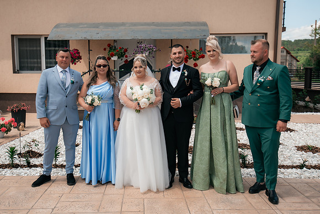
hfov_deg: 57.0
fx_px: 295
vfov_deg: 39.8
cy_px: 105
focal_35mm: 33
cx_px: 150
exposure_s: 1/1600
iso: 320
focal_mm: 30
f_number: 3.5
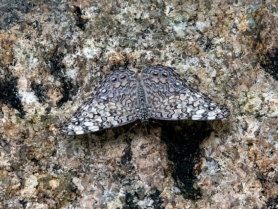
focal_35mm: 636
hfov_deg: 3.1
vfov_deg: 2.3
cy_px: 116
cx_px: 140
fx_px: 5108
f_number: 9
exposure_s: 1/320
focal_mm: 300
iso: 5600
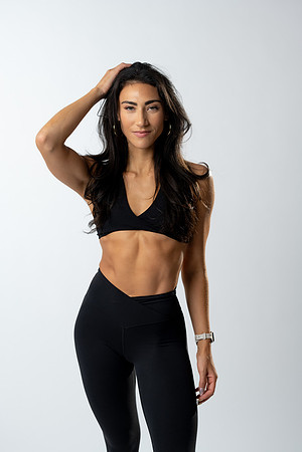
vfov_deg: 23.9
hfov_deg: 16.1
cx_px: 151
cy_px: 226
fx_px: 1069
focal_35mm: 85
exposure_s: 1/125
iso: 400
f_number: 3.5
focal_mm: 85
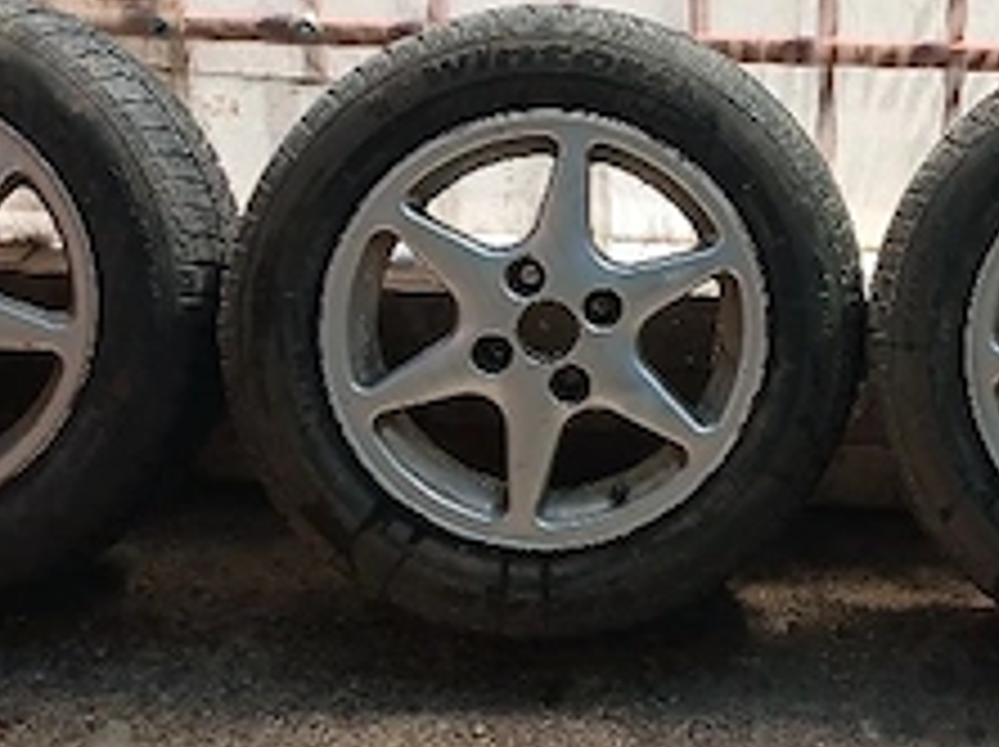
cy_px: 166
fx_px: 2104
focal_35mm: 73
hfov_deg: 26.0
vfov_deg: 19.9
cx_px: 864
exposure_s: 1/175
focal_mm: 3.98
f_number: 1.8
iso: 20
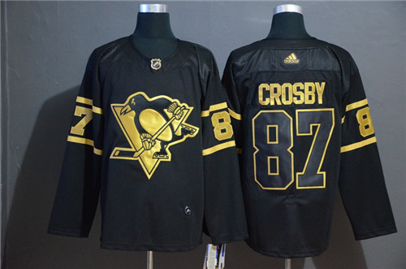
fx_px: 945
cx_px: 203
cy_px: 134
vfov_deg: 16.2
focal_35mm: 84
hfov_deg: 24.2
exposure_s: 1/10
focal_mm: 56
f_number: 4.8
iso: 4000
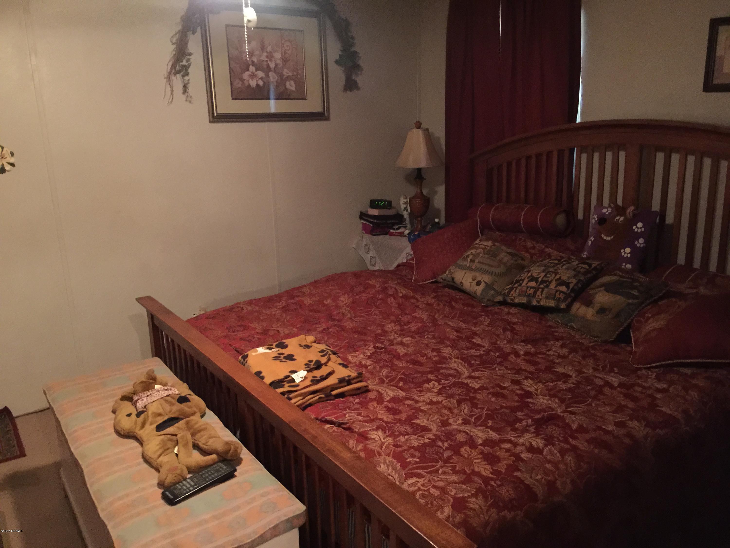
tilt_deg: -12.9
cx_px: 365
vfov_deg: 48.2
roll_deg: +0.0
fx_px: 612
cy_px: 274
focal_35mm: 29
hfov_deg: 61.7
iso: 200
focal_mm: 4.15
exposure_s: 1/4
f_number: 2.2
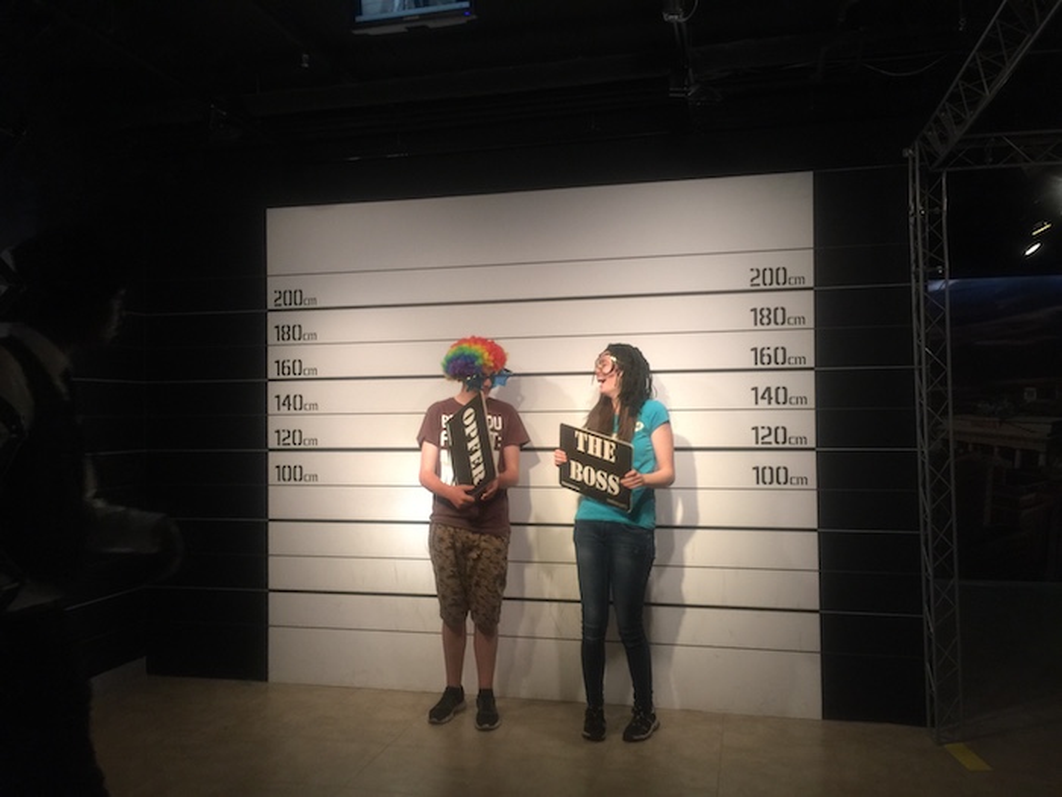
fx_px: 890
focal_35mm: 29
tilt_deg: -0.2
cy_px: 398
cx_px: 531
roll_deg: -0.9
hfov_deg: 61.7
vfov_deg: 48.2
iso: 80
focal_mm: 4.15
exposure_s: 1/15
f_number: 2.2
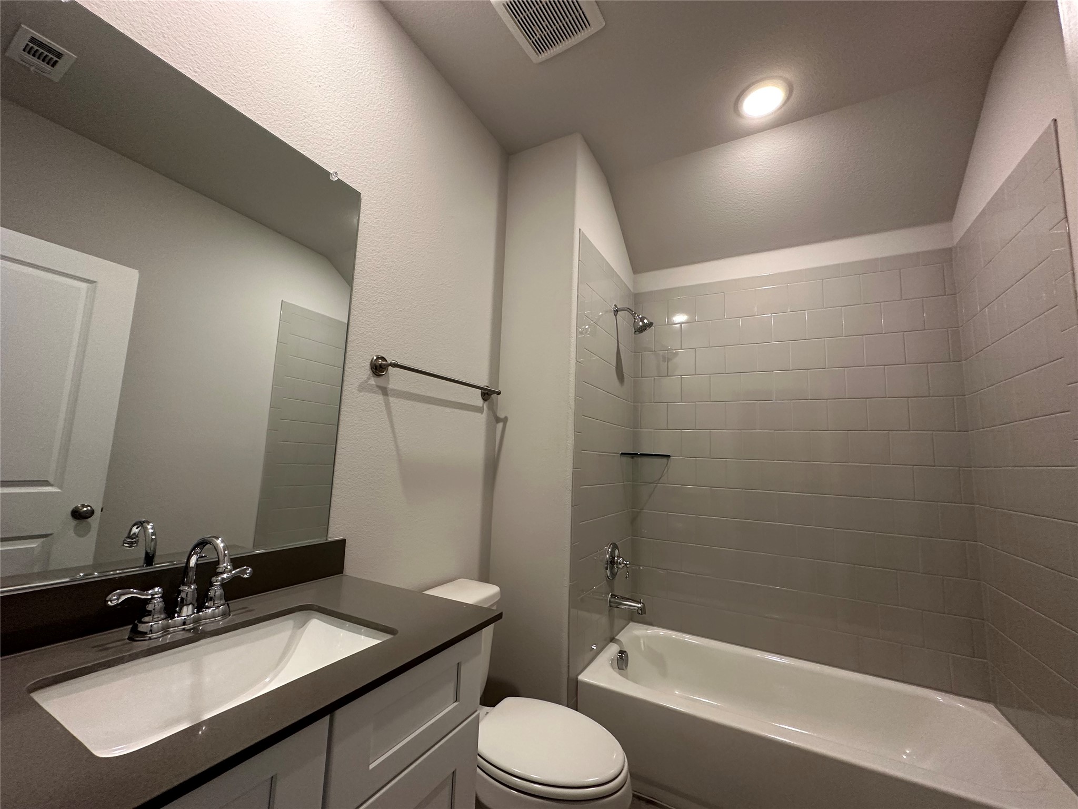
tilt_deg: +6.9
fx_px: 436
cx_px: 539
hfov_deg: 102.1
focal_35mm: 14
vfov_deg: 85.7
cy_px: 404
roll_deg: -2.0
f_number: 2.2
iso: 250
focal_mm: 2.22
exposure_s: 1/120
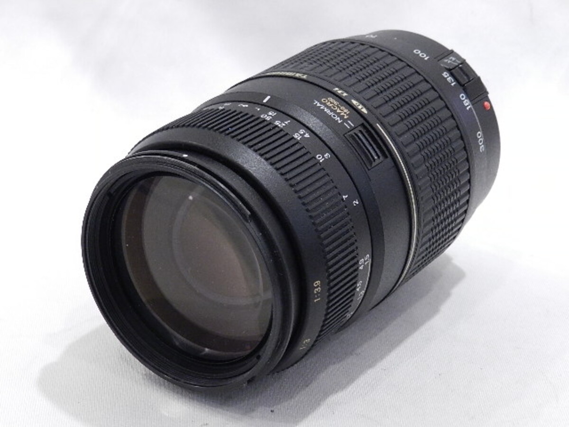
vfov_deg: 17.6
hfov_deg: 23.3
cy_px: 214
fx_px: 1381
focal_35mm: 84
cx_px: 284
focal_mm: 14.9
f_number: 4.4
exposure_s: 1/40
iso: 800
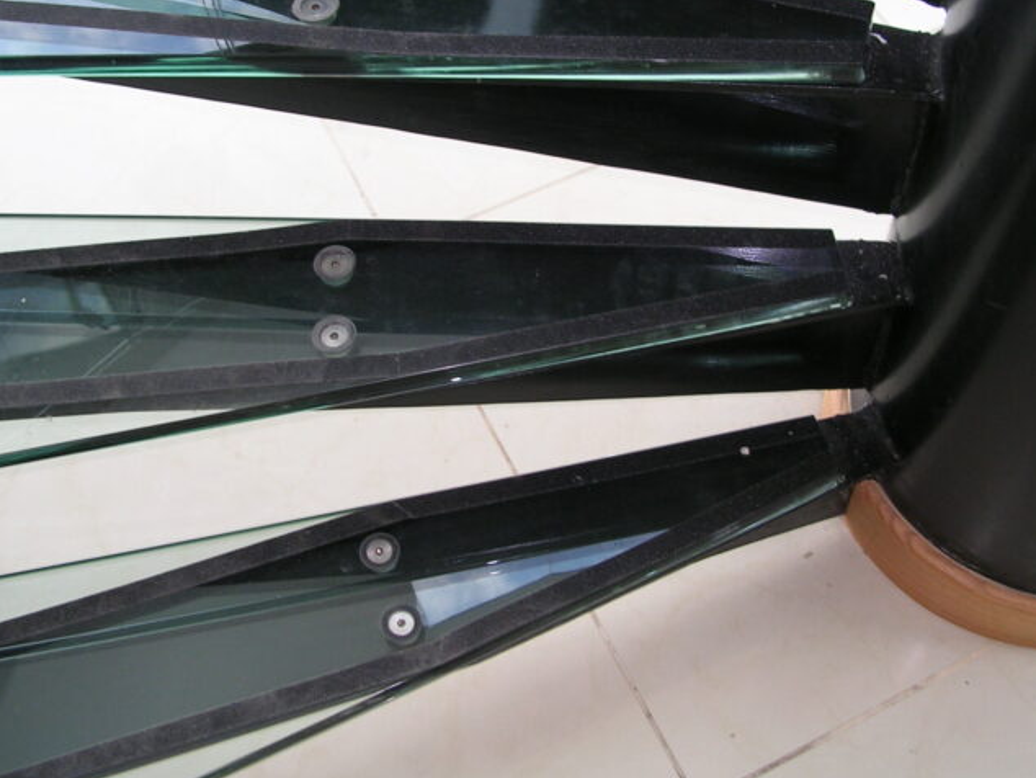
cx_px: 510
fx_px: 1377
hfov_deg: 41.2
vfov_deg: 31.5
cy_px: 324
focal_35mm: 46
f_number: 2.8
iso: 50
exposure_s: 1/35.5
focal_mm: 5.8
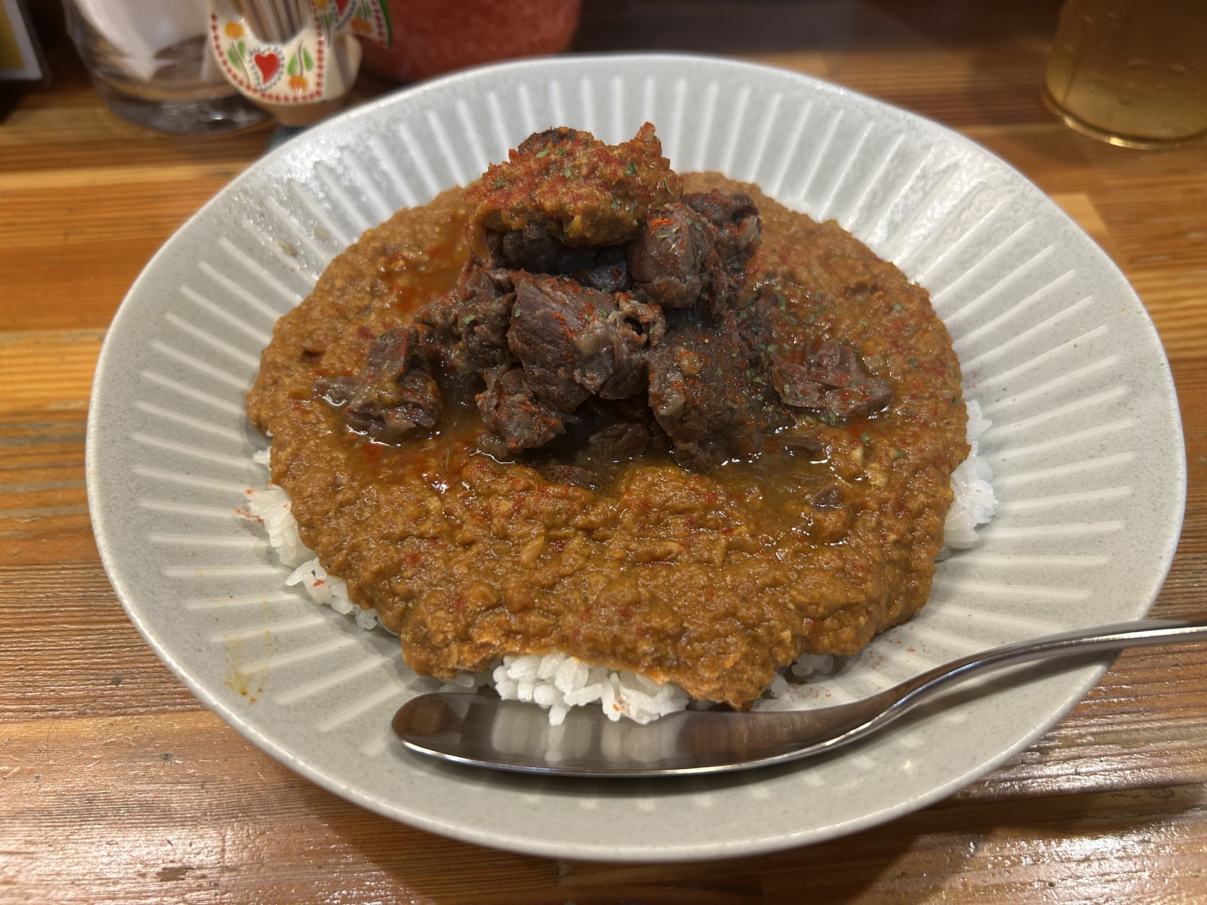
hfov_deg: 67.3
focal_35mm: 26
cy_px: 452
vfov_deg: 53.1
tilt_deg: -50.8
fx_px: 907
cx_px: 604
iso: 100
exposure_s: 1/50
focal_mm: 5.7
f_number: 1.5
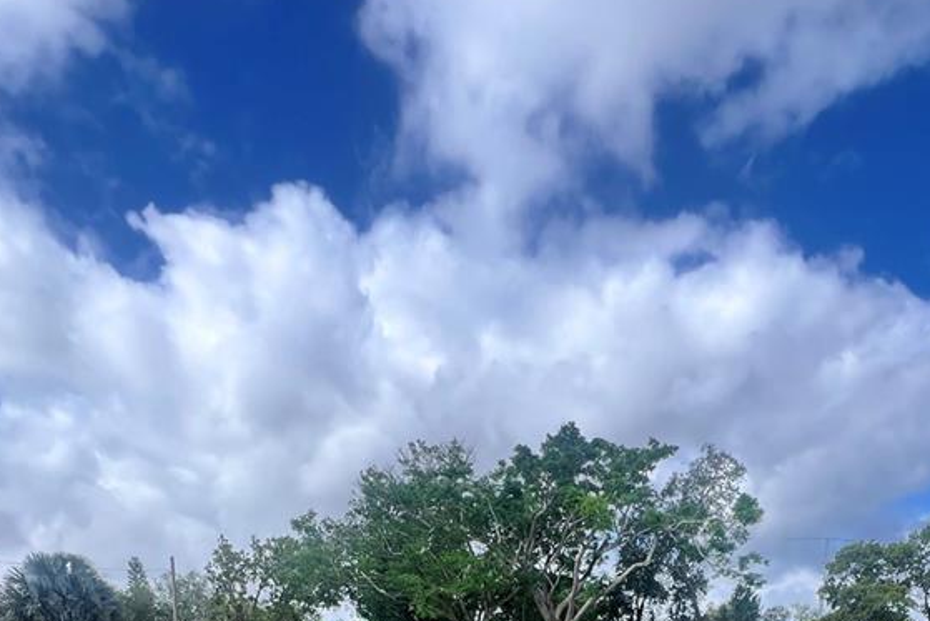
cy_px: 844
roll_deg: +0.6
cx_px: 551
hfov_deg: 63.2
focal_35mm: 29
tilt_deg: -10.8
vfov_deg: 31.8
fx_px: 749
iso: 32
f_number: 1.8
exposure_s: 1/536
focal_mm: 1.57
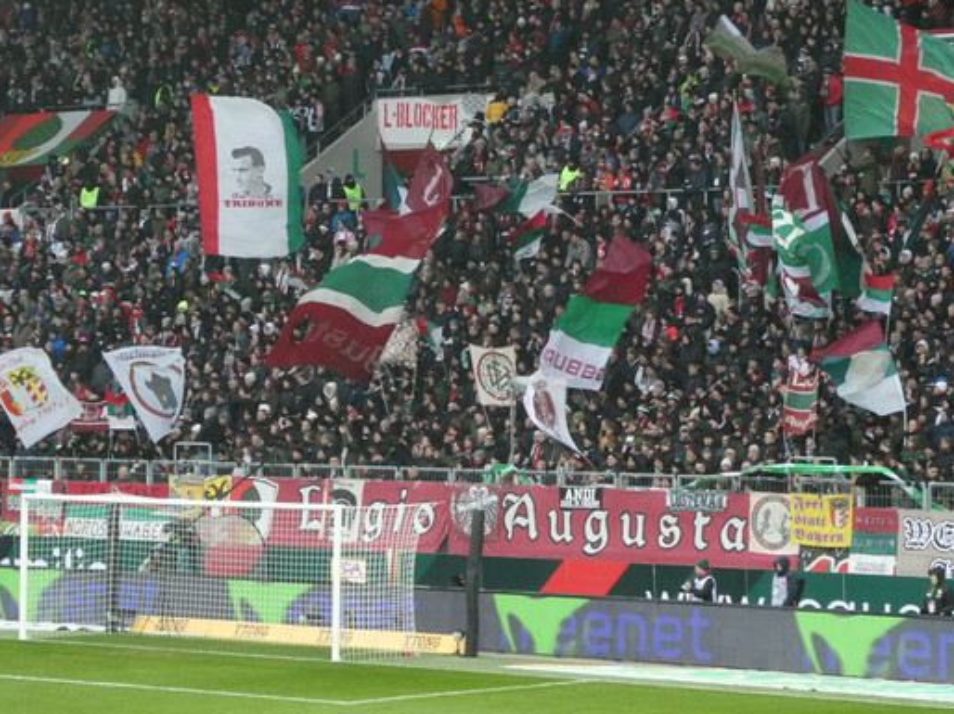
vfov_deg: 11.2
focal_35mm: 132
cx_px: 546
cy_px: 401
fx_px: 3636
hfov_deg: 14.9
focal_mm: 19
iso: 640
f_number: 5.1
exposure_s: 1/125
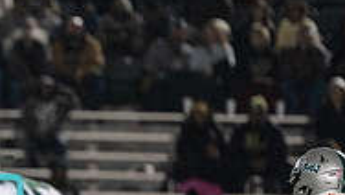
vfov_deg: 1.9
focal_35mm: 647
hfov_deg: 3.3
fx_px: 5922
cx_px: -132
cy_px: 244
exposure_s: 1/1250
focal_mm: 200
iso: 3200
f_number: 2.8
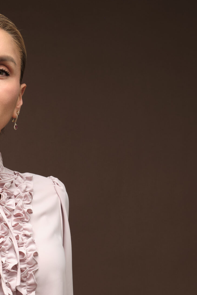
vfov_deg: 21.1
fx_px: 772
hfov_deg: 14.1
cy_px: 281
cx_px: -34
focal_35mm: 94
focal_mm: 26.4
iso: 200
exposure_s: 1/125
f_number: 6.4
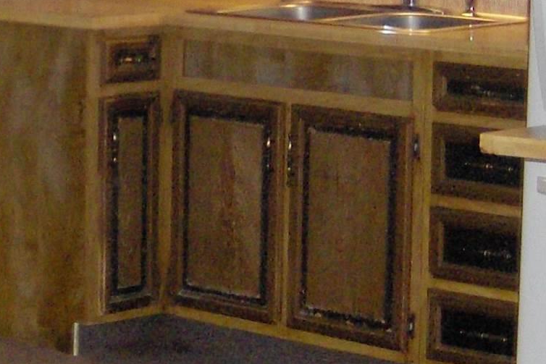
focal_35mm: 148
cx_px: -106
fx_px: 2245
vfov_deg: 9.2
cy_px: 7
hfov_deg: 13.5
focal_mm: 7.5
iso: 113
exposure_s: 1/60
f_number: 2.8
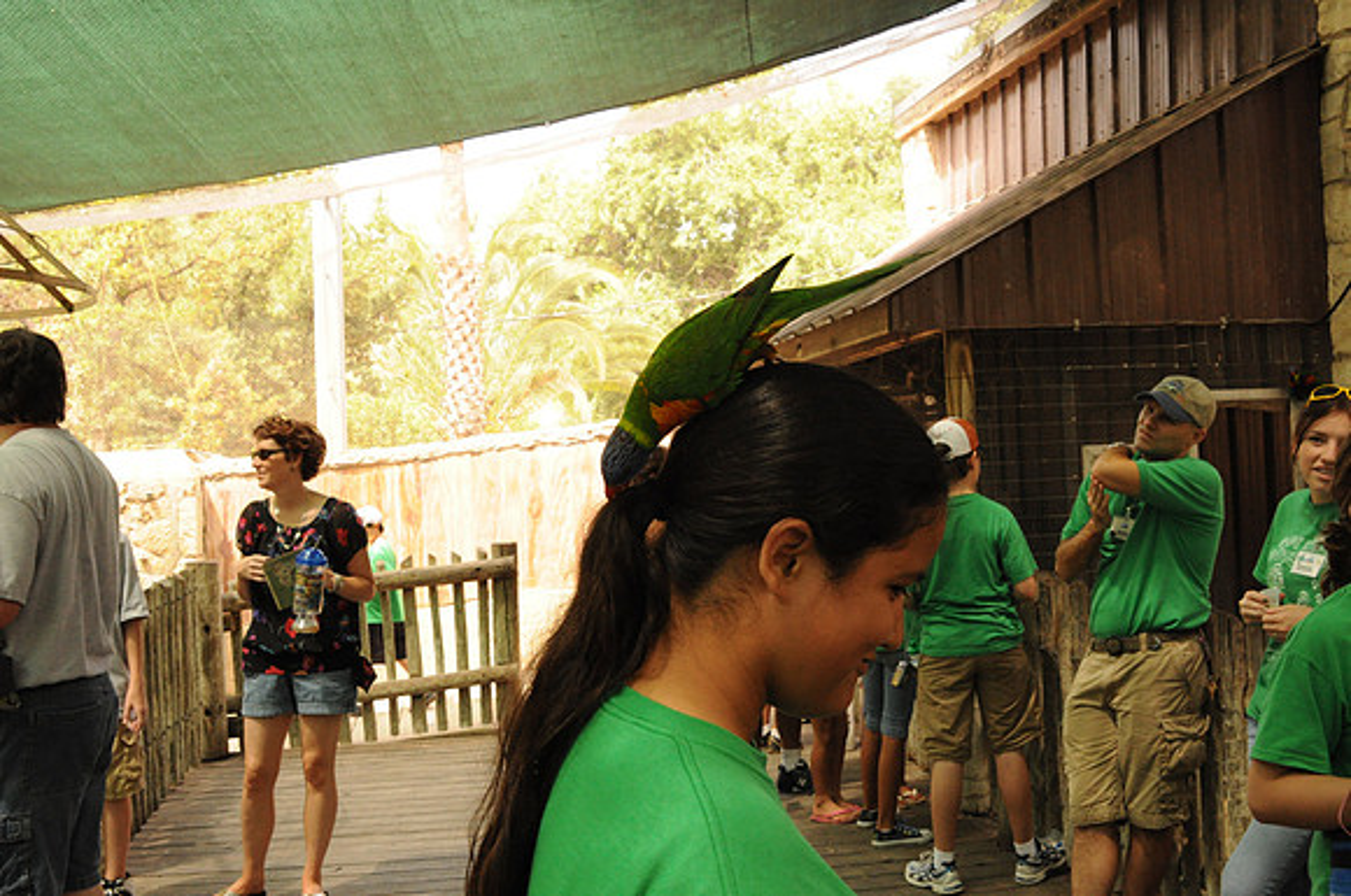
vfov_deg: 36.8
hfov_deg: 53.2
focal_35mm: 36
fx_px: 1349
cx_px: 676
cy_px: 448
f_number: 11
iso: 1600
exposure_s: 1/200
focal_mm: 24
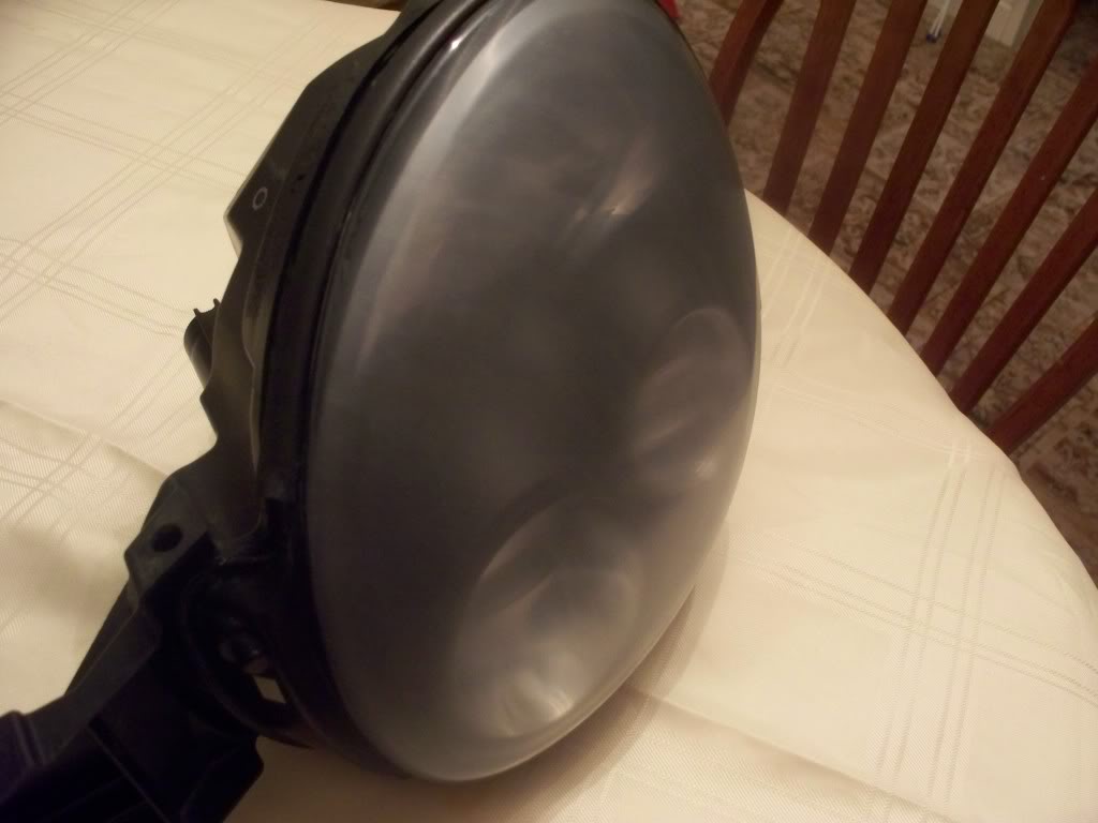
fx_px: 1142
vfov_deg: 39.7
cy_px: 412
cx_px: 549
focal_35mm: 36
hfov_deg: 51.4
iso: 400
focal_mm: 7.54
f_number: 2.8
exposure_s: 1/20
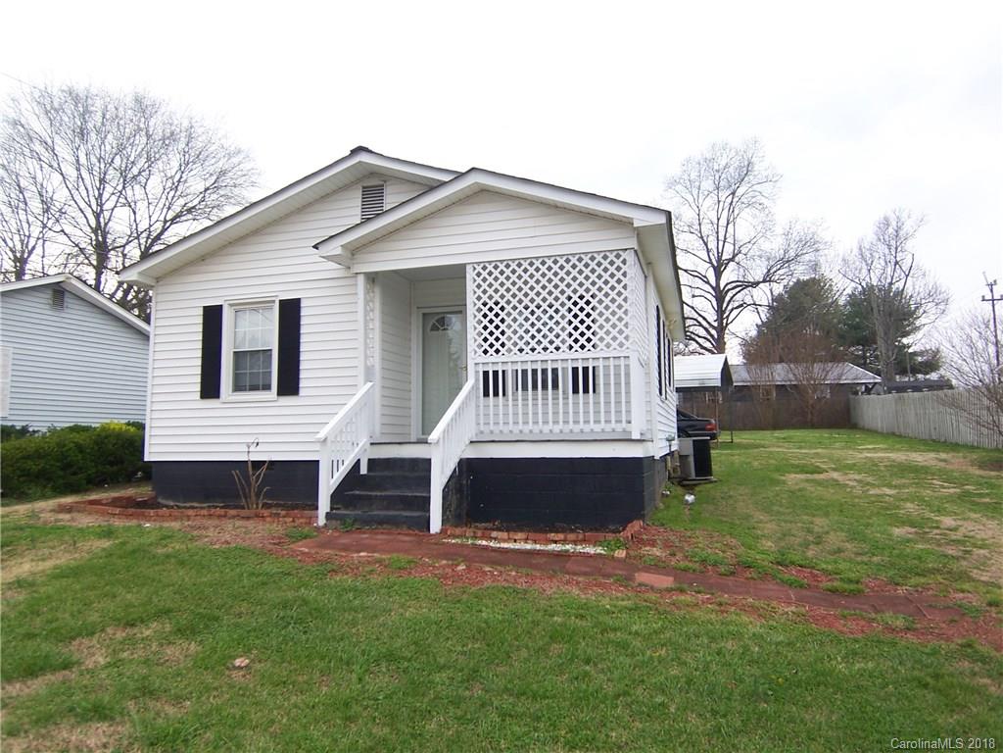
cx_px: 502
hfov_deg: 73.9
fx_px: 666
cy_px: 376
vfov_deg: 58.9
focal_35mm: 23
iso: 64
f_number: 2.8
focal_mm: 3.8
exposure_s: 1/200
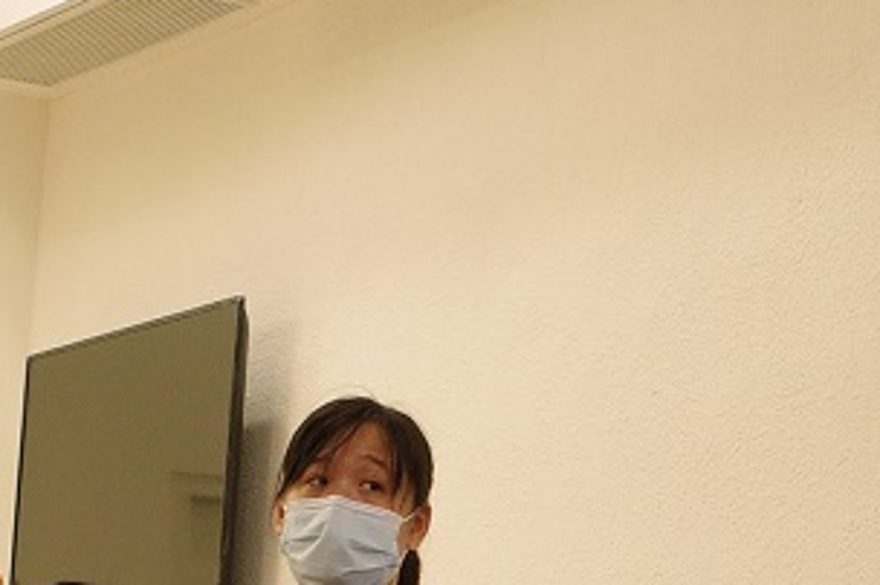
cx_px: 559
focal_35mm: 166
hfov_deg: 12.4
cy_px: 909
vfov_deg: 8.1
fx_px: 4053
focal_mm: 18.3
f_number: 2.8
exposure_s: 1/30
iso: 500
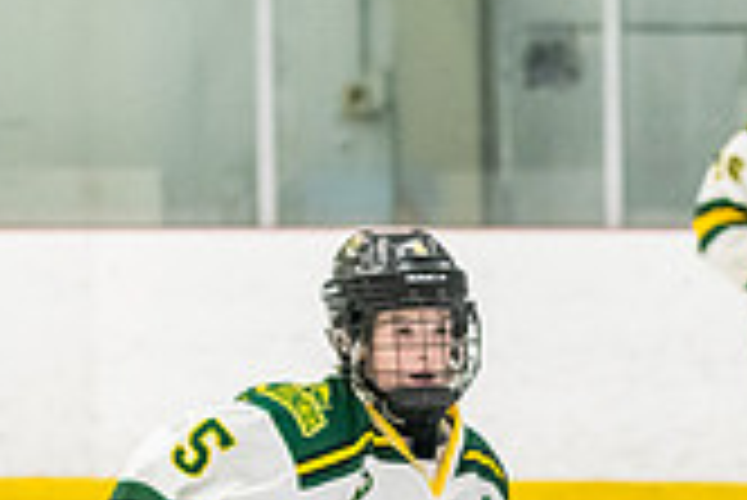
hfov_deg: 5.8
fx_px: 7269
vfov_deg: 3.9
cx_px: 1294
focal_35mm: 350
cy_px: 758
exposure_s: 1/800
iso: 3200
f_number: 2.8
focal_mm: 80
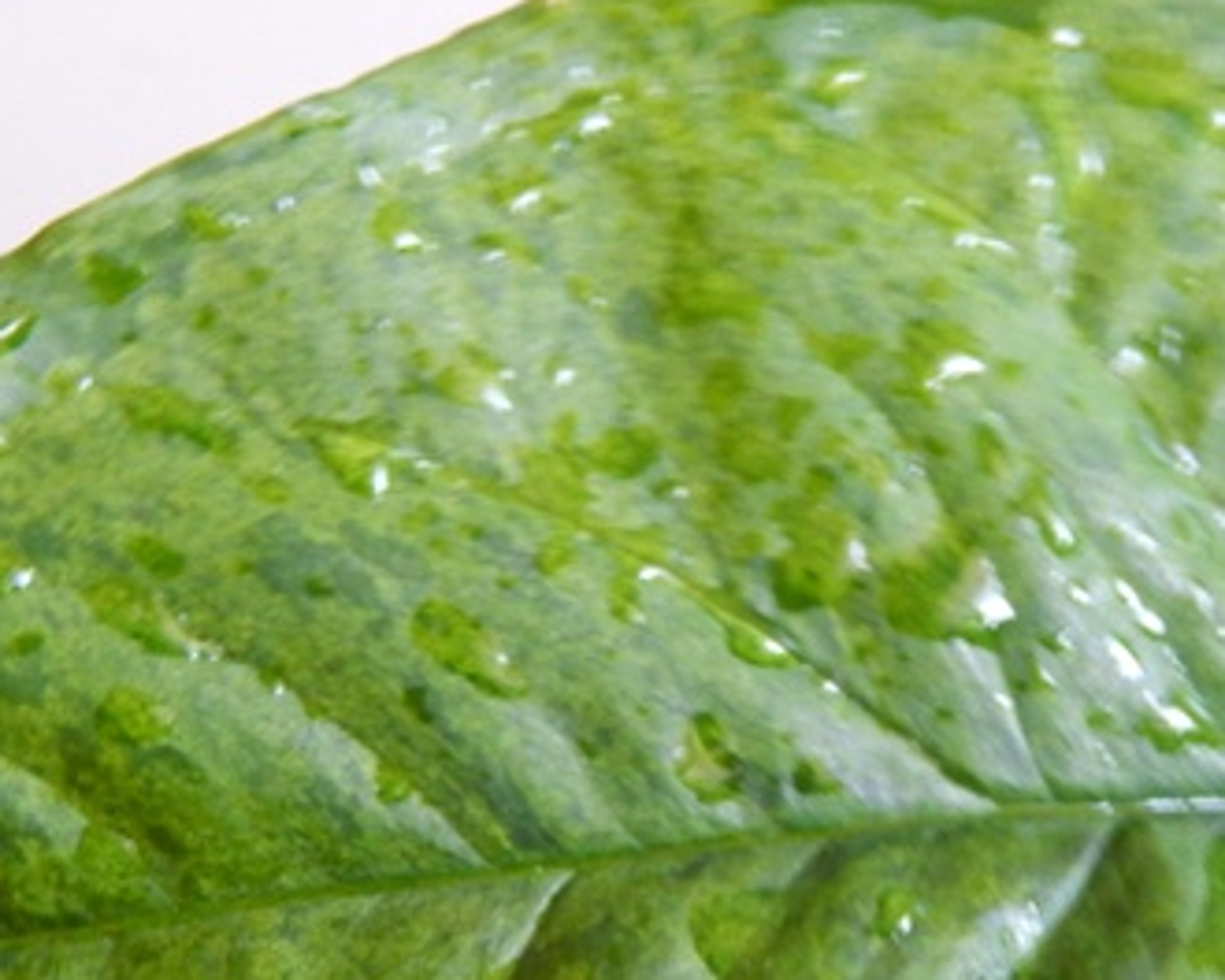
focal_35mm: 143
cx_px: 809
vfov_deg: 10.8
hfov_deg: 13.5
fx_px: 5185
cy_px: 744
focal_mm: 12.3
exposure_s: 1/13
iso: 400
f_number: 4.1
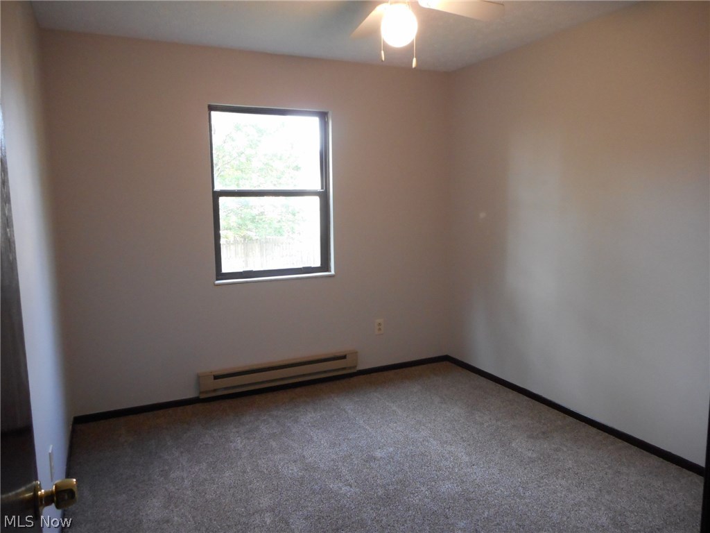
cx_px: 355
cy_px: 266
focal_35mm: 25
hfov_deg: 69.4
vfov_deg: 54.9
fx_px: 513
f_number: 3.7
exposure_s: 1/30
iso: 320
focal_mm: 4.5
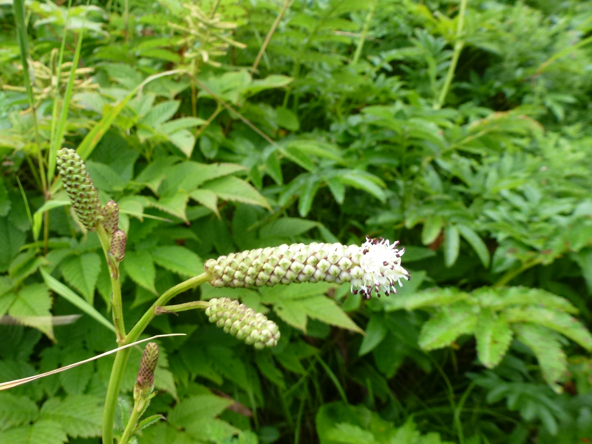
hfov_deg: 59.2
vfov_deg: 46.6
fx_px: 513
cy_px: 258
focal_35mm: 30
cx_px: 224
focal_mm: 4.3
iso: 200
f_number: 3.5
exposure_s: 1/250
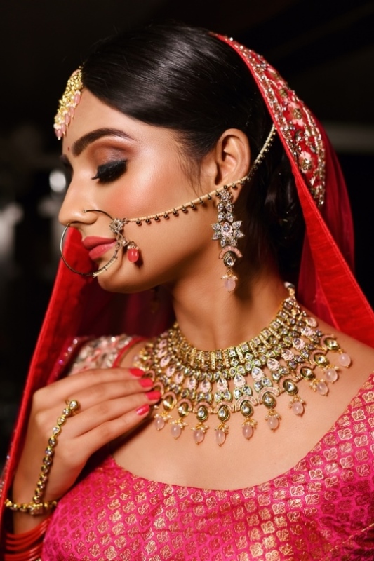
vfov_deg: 39.6
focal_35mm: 50
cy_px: 280
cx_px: 187
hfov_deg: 27.0
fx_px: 779
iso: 500
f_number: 3.2
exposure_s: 1/125
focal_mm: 50
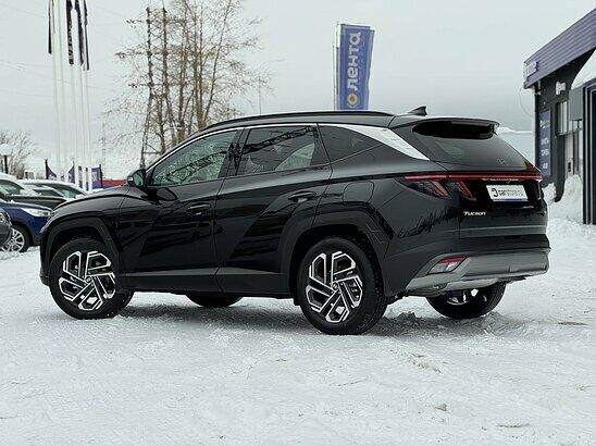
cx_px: 298
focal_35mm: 77
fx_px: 1325
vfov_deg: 19.1
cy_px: 223
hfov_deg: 25.4
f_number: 2.8
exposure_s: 1/177
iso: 25
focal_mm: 9
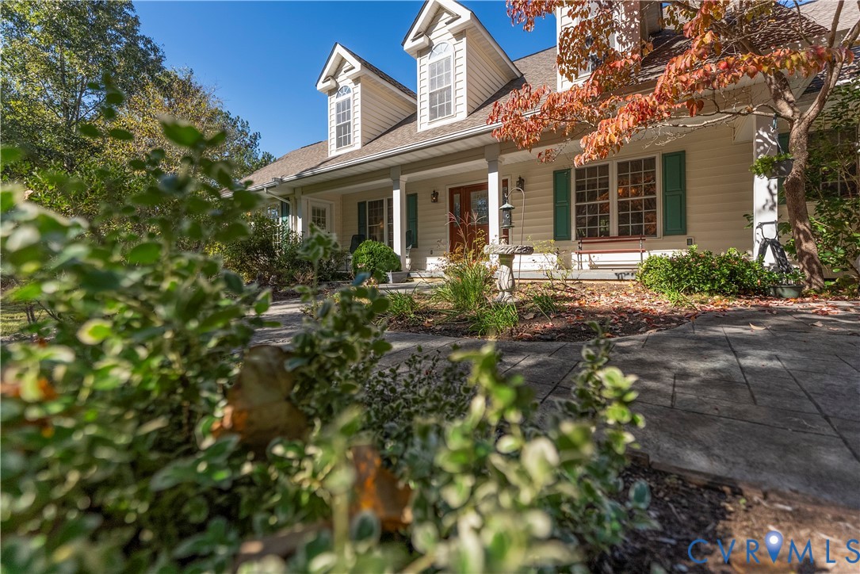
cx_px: 430
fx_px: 335
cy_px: 287
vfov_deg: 81.2
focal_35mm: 14
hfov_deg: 104.2
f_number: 2.8
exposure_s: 1/5000
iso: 640
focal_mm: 14
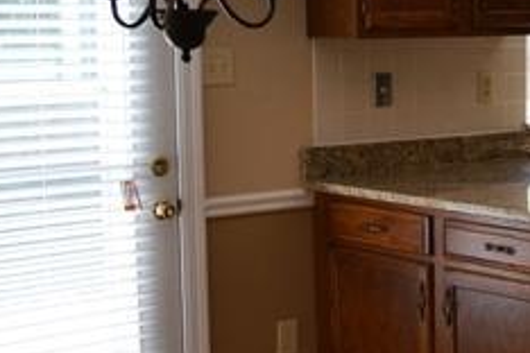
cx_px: 616
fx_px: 1389
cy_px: 157
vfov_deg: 14.5
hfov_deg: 20.4
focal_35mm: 94
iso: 280
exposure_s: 1/125
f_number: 5.6
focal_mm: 23
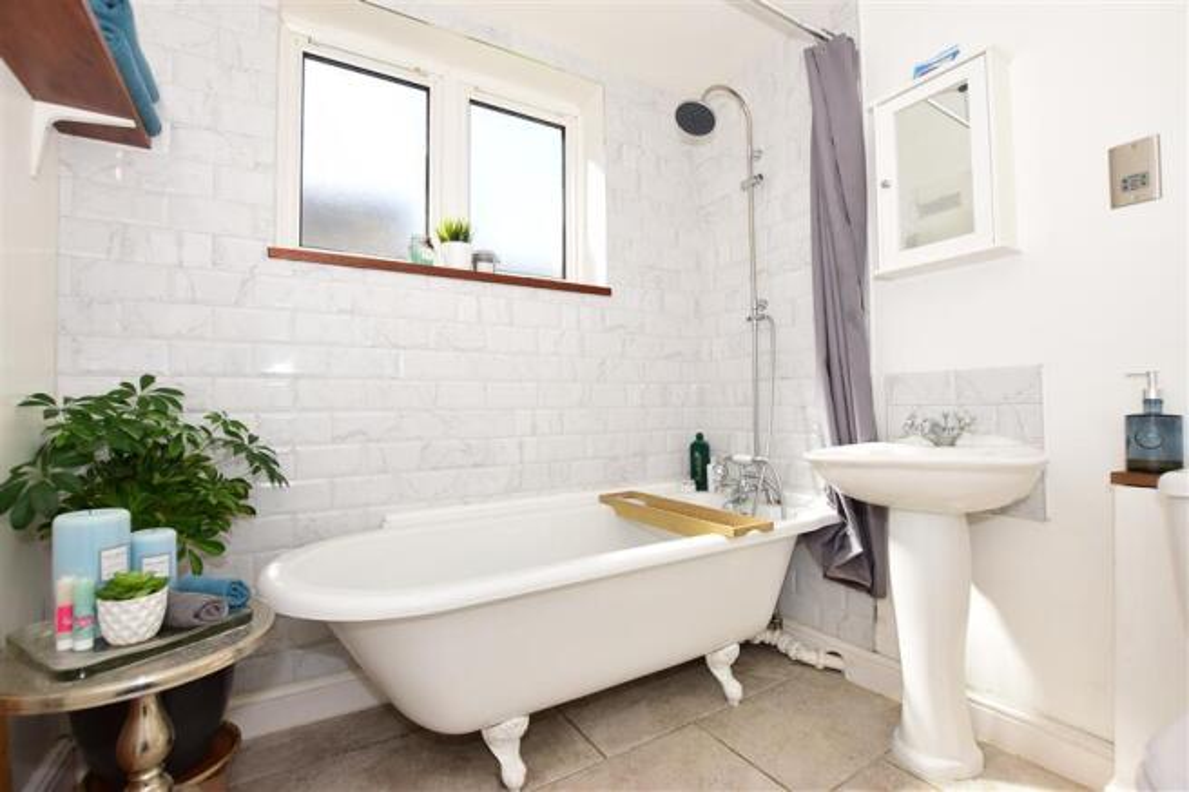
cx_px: 594
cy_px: 396
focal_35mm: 15
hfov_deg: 100.4
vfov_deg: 77.3
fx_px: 495
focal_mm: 10
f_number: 5
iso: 200
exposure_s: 1/200
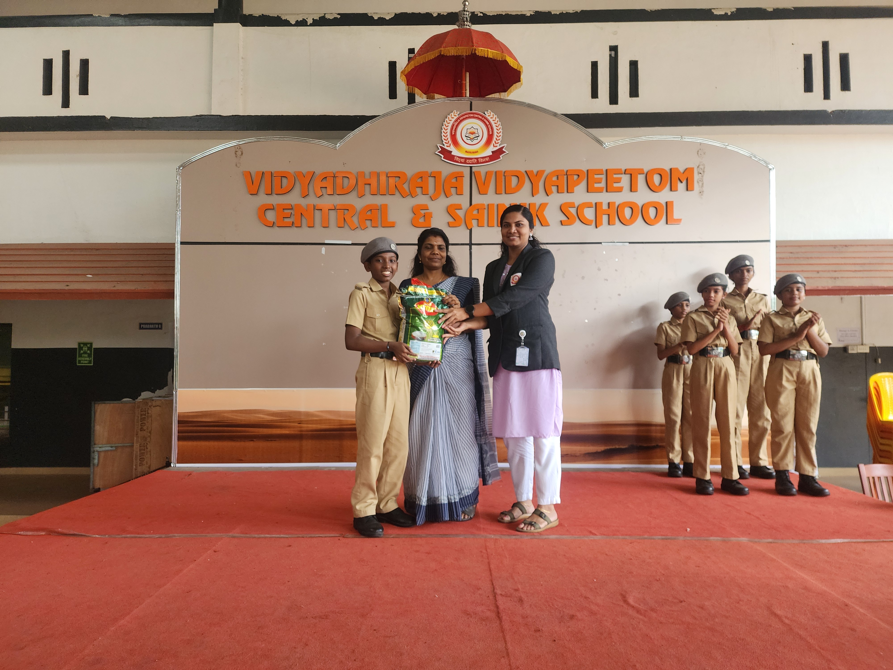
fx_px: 593
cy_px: 335
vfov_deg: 58.9
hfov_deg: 73.9
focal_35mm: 23
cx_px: 446
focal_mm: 6.4
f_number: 1.8
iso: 320
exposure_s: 1/100
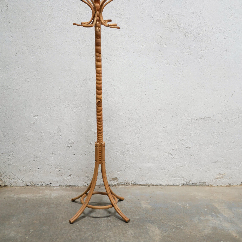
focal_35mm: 48
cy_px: 86
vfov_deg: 35.1
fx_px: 380
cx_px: 119
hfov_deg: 35.4
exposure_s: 1/60
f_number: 1.7
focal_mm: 20
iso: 250
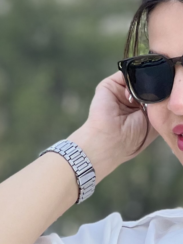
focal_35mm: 363
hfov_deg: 4.1
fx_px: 2559
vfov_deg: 5.5
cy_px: 215
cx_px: 256
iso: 20
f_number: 2.8
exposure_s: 1/129
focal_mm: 9
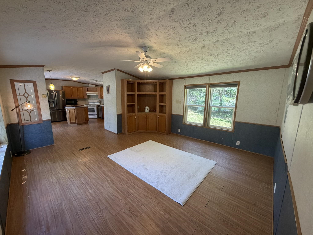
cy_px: 118
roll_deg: -0.3
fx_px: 127
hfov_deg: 102.1
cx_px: 156
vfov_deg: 85.7
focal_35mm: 14
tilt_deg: -9.7
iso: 250
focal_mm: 2.22
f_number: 2.2
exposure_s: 1/120
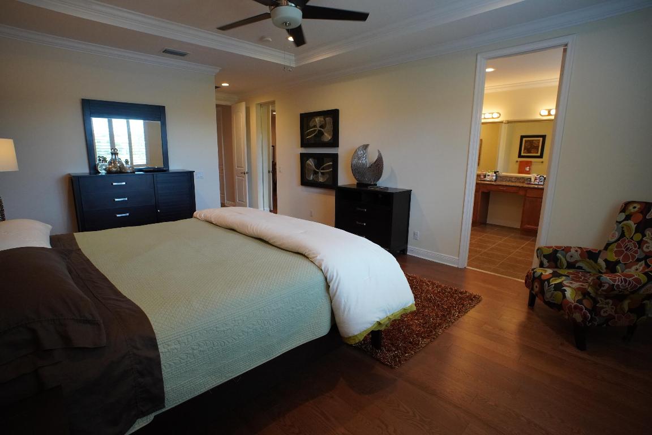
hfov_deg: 95.0
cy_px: 218
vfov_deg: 72.1
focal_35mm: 16
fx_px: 299
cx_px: 326
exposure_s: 1/160
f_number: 4.5
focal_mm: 11
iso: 2000
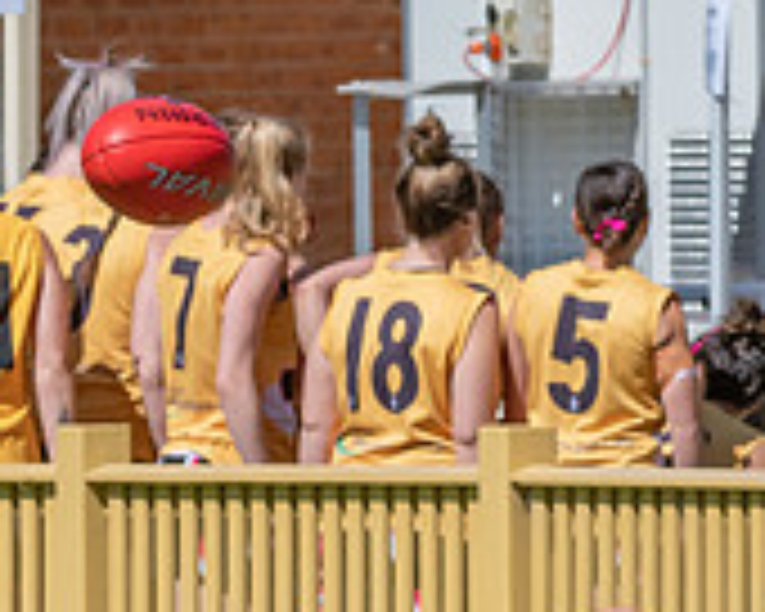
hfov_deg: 1.4
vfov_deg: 1.1
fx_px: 31041
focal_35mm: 1371
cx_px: 491
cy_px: 722
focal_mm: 240
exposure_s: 1/2500
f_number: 13
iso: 800
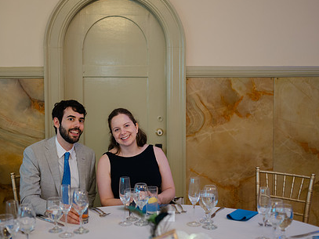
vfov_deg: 30.2
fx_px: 442
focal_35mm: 48
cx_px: 140
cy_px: 116
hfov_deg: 39.6
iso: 400
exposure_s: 1/125
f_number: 1.4
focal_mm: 35
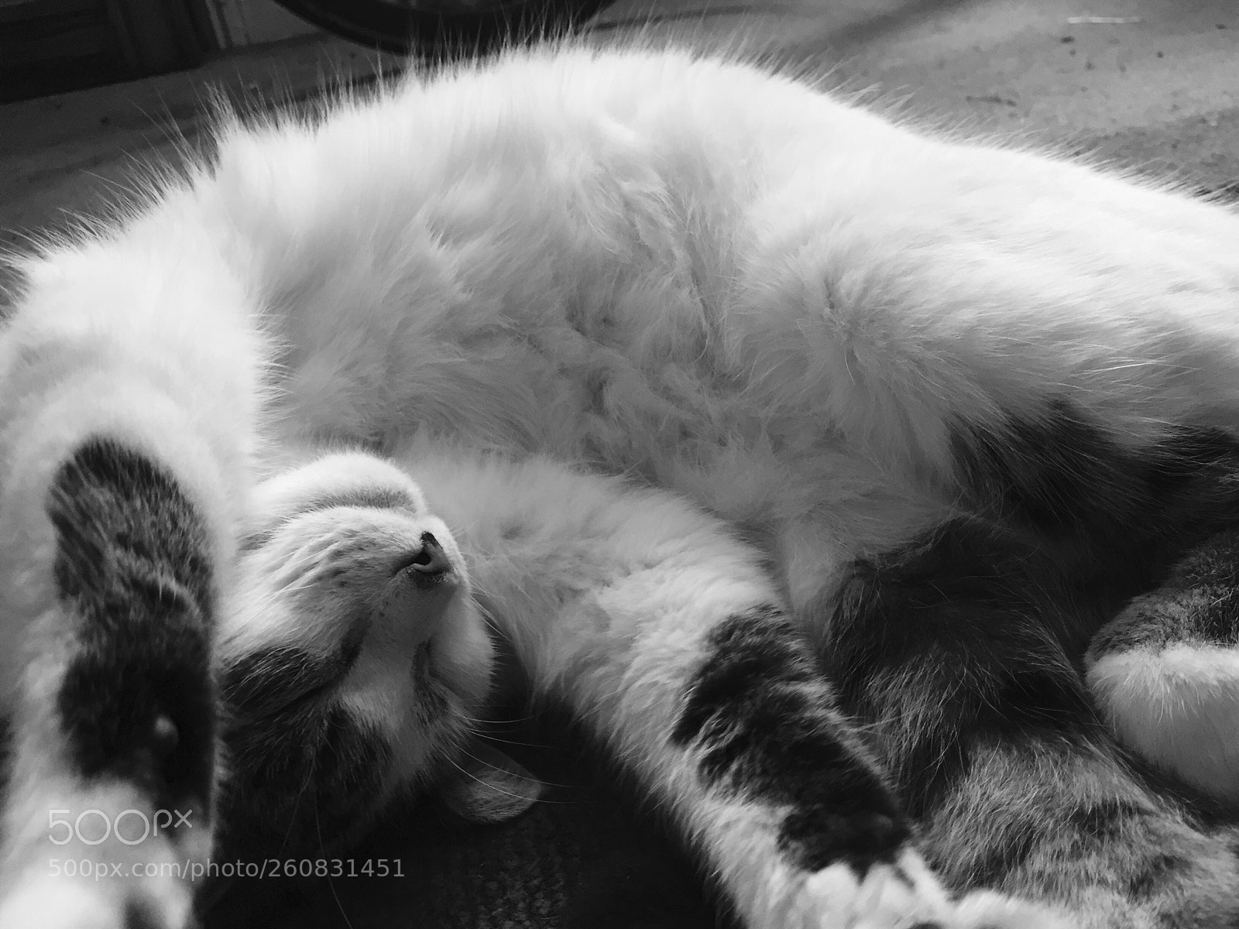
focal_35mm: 29
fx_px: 1038
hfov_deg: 61.7
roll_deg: +8.7
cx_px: 620
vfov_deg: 48.2
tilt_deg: -29.2
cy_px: 464
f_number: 2.2
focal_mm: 4.15
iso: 100
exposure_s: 1/33
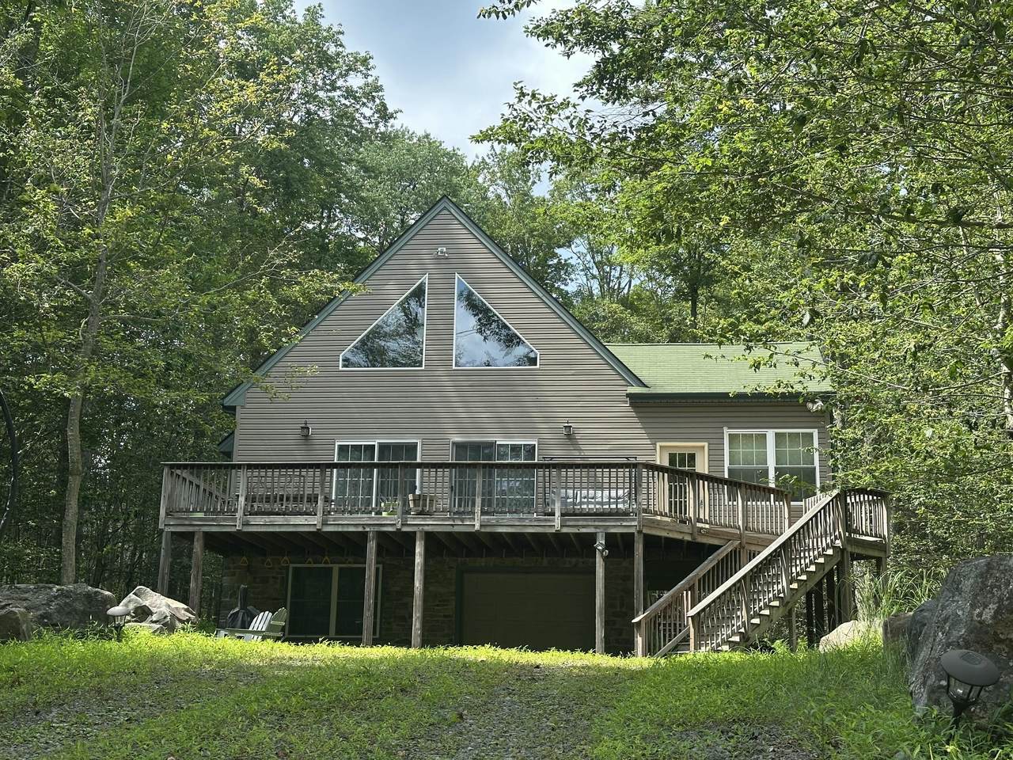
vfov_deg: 30.3
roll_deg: -1.6
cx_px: 506
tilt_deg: +14.9
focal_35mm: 48
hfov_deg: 39.7
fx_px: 1405
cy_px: 380
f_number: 1.78
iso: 64
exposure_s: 1/1305
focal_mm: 6.86
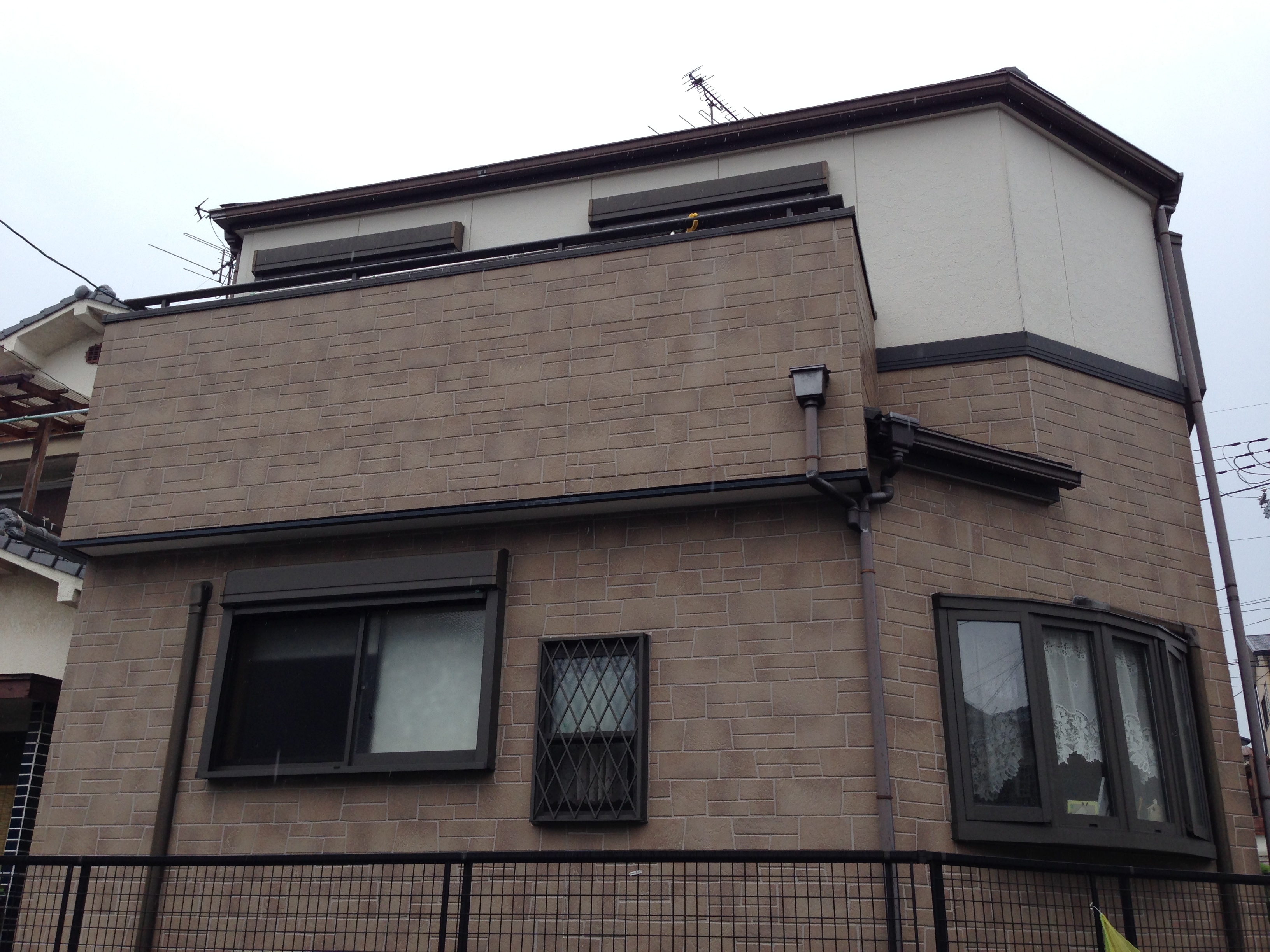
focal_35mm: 33
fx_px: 1211
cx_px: 635
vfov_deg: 42.9
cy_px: 476
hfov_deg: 55.4
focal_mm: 4.12
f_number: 2.4
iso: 50
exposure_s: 1/753
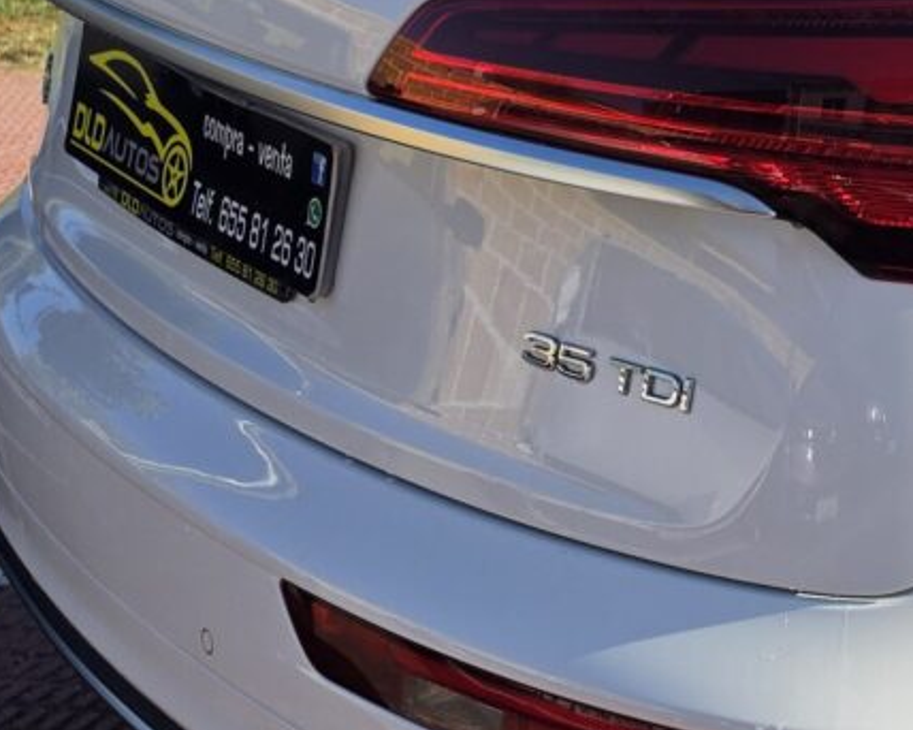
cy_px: 166
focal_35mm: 84
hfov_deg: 19.3
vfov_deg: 18.1
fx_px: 2269
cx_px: 1438
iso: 50
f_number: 1.4
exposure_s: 1/7939
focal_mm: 6.5
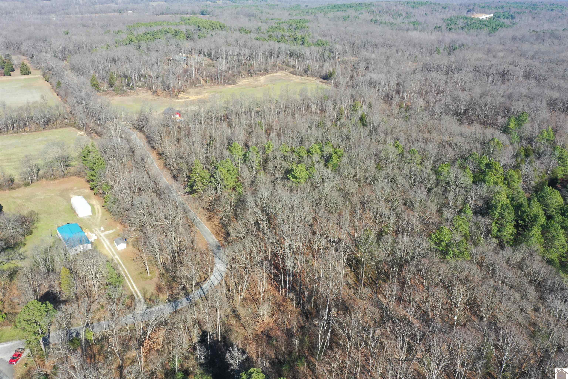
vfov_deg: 46.4
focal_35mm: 28
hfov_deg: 65.5
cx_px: 284
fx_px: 442
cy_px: 190
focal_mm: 10.26
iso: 100
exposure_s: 1/120
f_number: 8
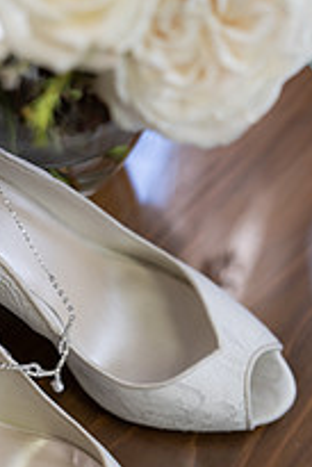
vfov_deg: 18.2
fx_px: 1453
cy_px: 178
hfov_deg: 12.1
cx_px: 7
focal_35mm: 112
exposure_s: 1/160
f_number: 2.8
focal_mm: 51
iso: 400
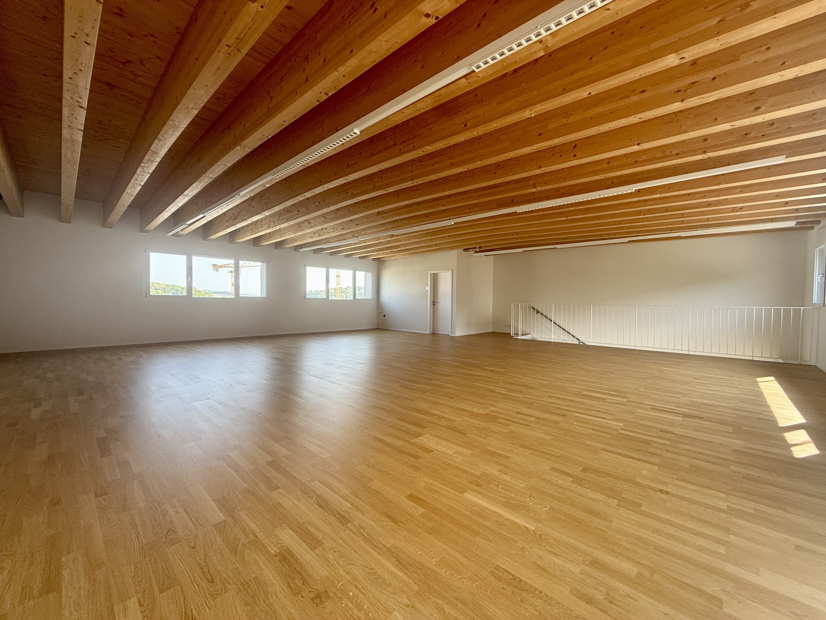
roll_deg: -0.5
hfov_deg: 102.1
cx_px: 413
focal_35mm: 14
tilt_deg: -0.9
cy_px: 310
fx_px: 334
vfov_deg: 85.7
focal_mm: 2.22
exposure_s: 1/99
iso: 80
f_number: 2.2
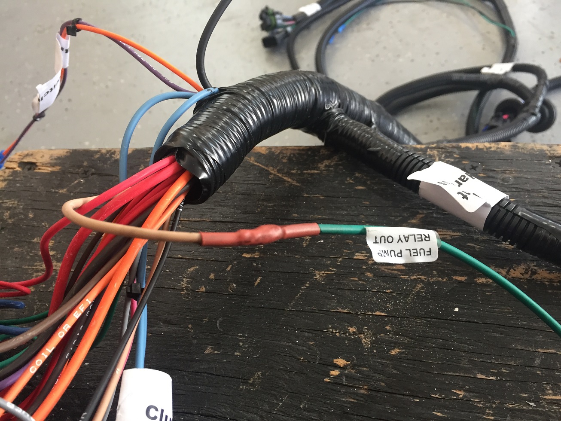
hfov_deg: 61.7
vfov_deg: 48.2
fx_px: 470
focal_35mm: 29
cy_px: 210
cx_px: 280
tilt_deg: -53.6
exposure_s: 1/30
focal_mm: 4.15
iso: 100
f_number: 2.2
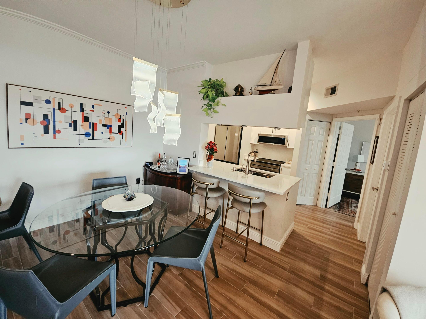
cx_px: 213
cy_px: 160
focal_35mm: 13
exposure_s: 1/60.2
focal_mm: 2.2
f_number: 2.2
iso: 200
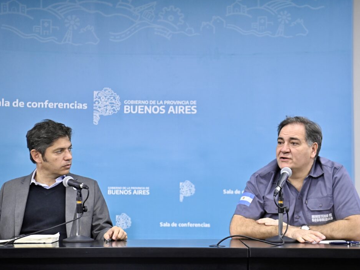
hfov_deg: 29.4
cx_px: 193
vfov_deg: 22.2
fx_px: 686
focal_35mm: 66
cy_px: 133
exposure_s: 1/400
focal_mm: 60
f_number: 3.5
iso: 4000
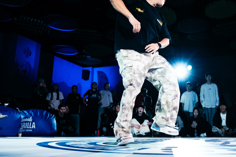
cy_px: 72
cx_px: 151
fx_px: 243
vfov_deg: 35.9
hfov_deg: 51.2
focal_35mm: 37
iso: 3200
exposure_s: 1/800
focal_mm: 24
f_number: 2.8
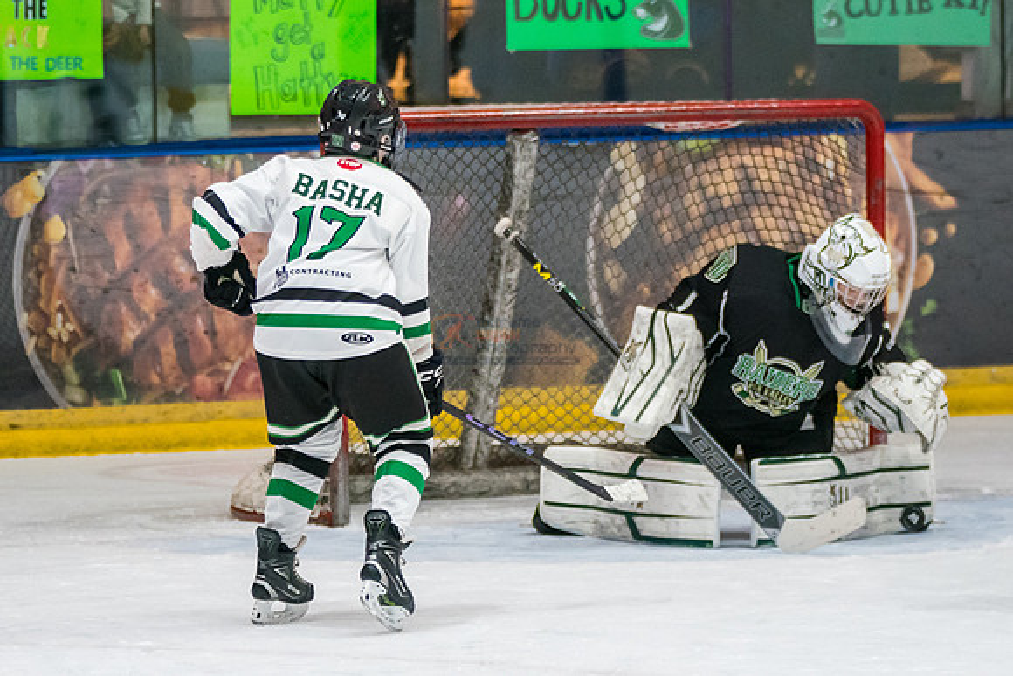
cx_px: 310
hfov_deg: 6.3
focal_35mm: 326
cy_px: 207
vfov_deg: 4.2
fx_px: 9183
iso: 3200
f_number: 3.2
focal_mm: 157
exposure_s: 1/1000
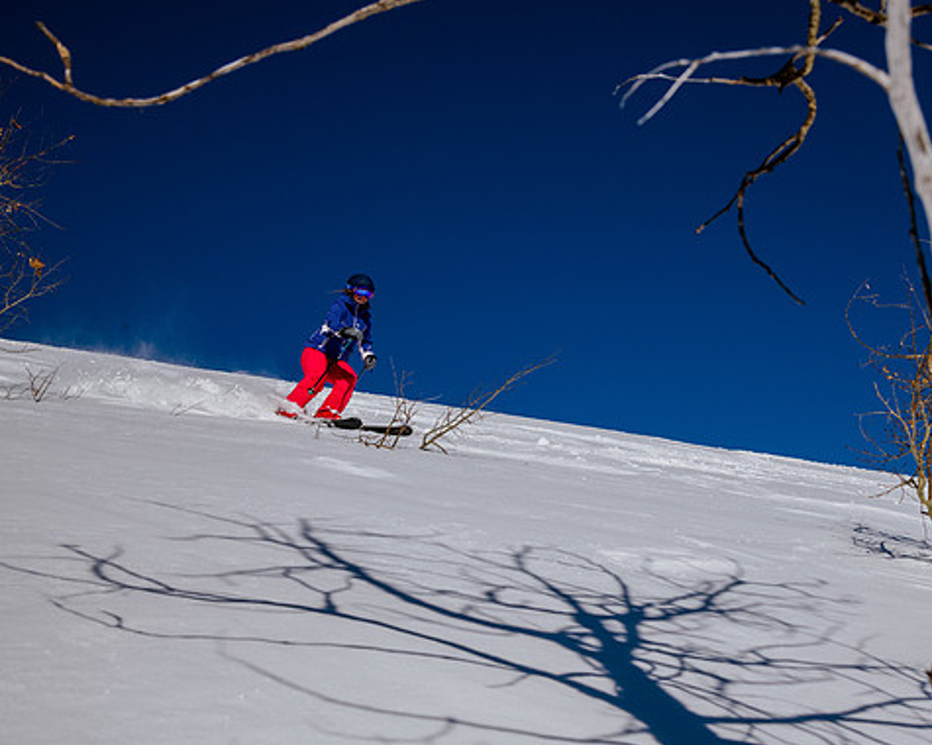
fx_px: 1517
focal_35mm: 55
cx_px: 522
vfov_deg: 27.6
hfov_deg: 34.1
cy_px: 373
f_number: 9
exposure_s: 1/2500
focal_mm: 48
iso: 200
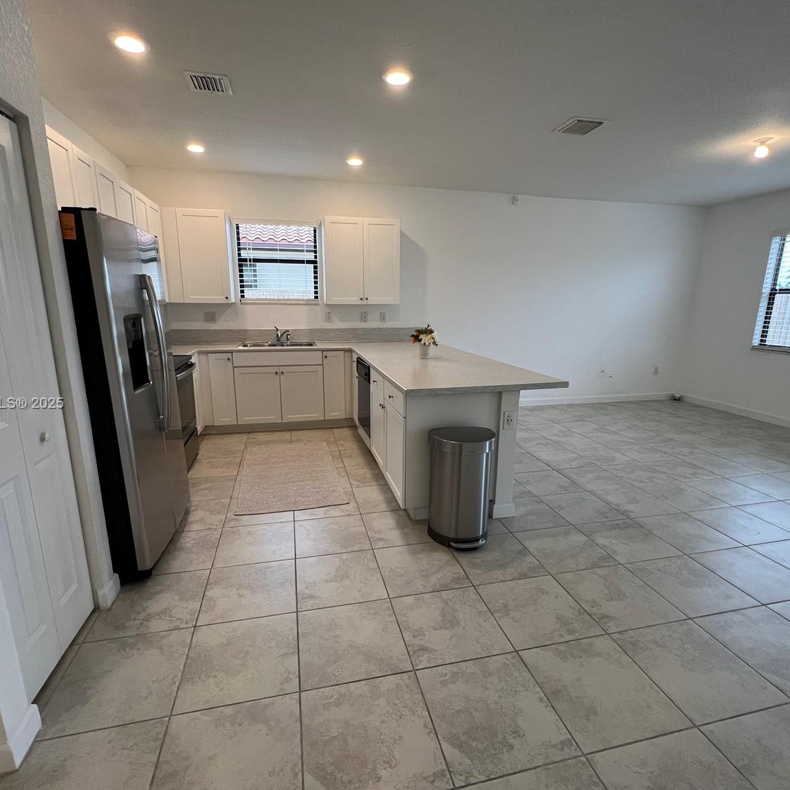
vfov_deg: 87.4
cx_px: 394
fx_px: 413
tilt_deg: -13.4
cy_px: 404
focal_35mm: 16
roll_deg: -0.1
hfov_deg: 87.4
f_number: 1.8
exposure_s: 1/120
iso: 160
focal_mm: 1.57
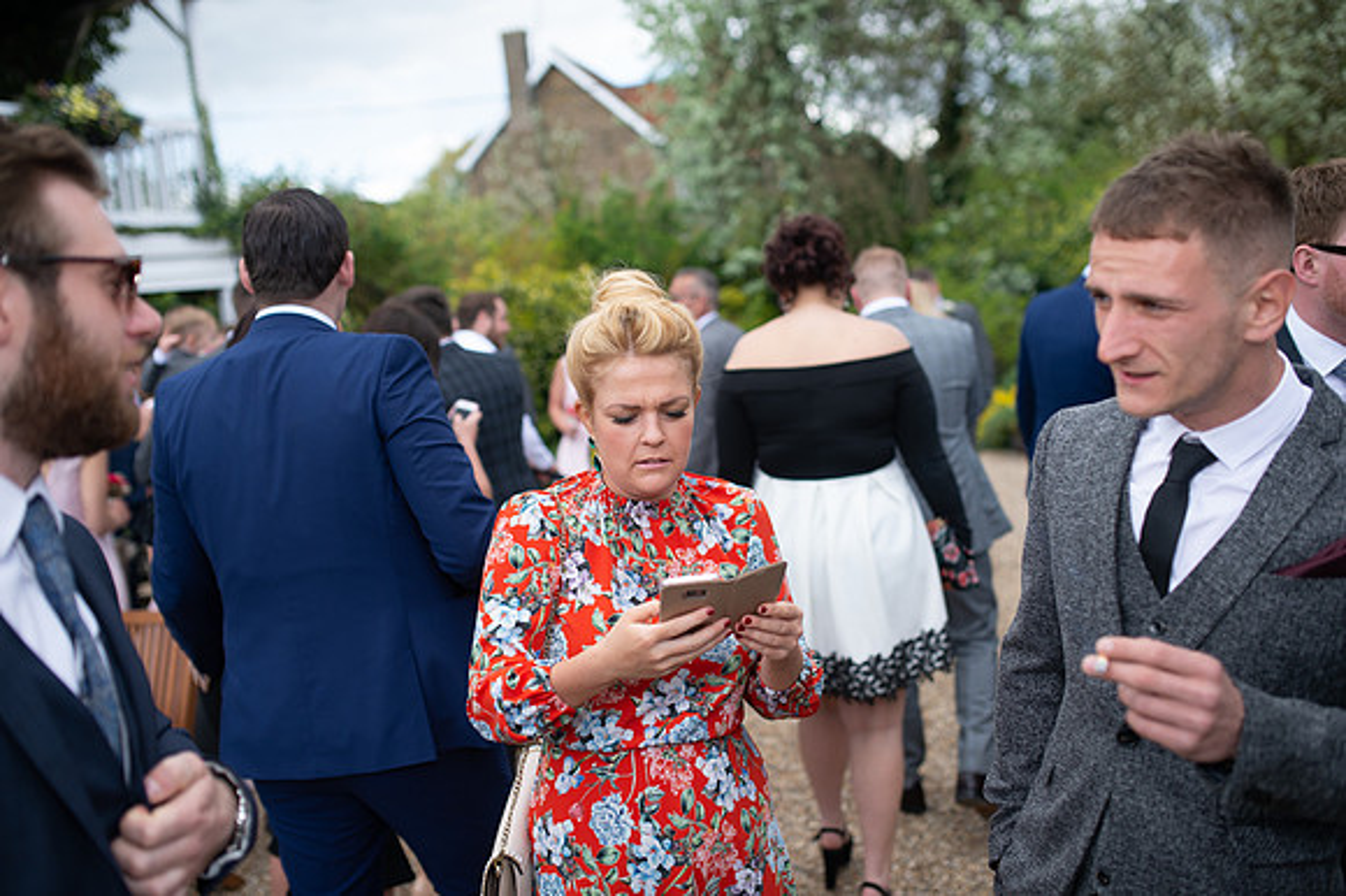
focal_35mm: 35
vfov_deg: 37.8
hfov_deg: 54.5
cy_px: 448
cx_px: 673
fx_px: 1308
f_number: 2.2
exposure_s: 1/800
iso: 100
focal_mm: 35
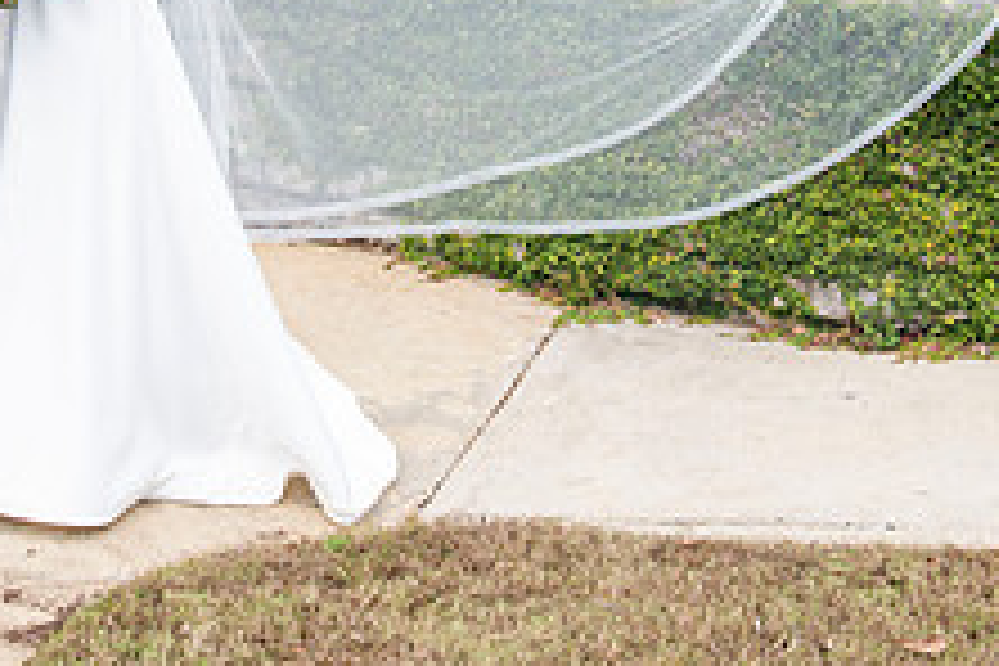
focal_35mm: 89
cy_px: -168
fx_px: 2470
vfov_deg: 14.8
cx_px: 325
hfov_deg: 22.8
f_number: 3.5
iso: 400
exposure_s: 1/320
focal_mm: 34
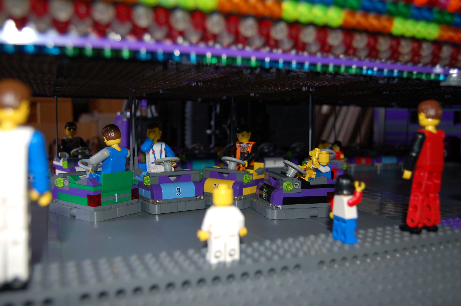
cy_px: 153
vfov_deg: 39.9
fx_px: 422
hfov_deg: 57.3
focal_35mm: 33
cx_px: 230
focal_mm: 22
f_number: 3.8
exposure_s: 1/60
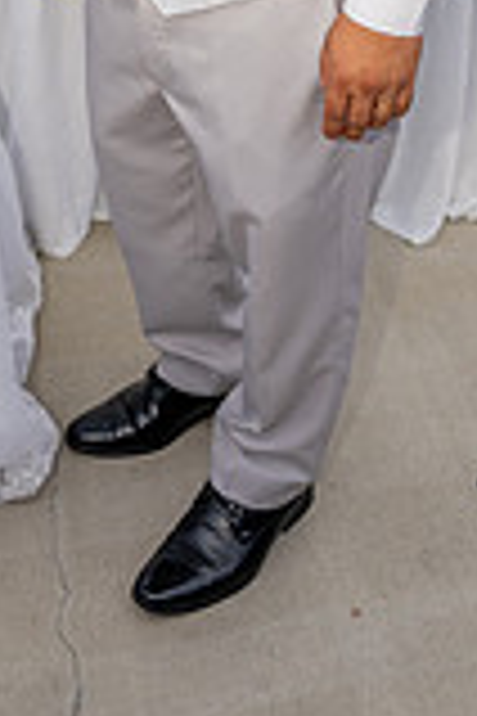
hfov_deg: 19.8
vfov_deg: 25.3
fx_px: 1351
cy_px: -234
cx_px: 90
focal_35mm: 68
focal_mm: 24
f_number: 3.2
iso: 250
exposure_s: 1/100
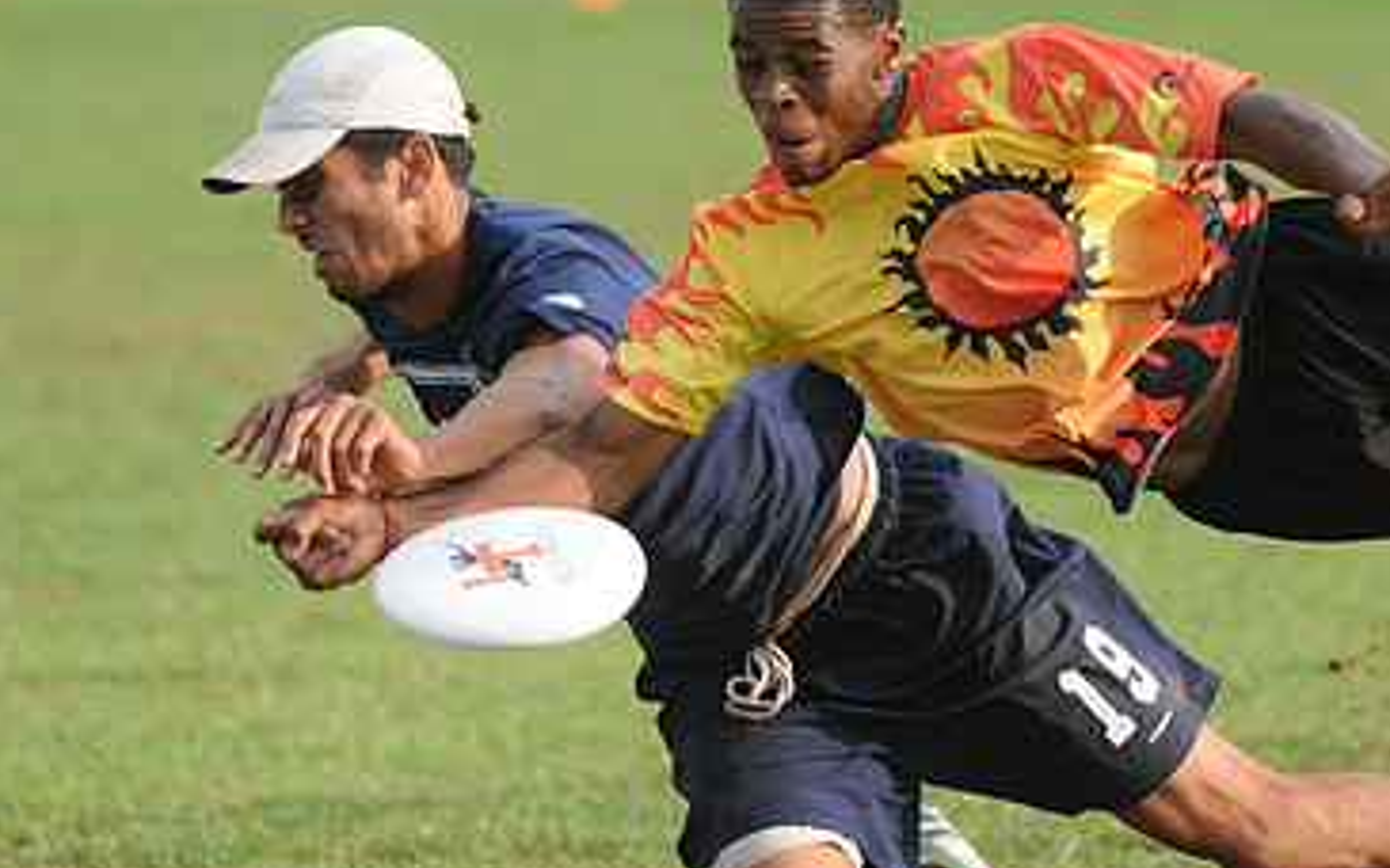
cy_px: 444
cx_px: 941
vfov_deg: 3.1
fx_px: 16090
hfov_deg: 4.9
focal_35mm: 425
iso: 400
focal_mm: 175
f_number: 2.8
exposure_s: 1/2000
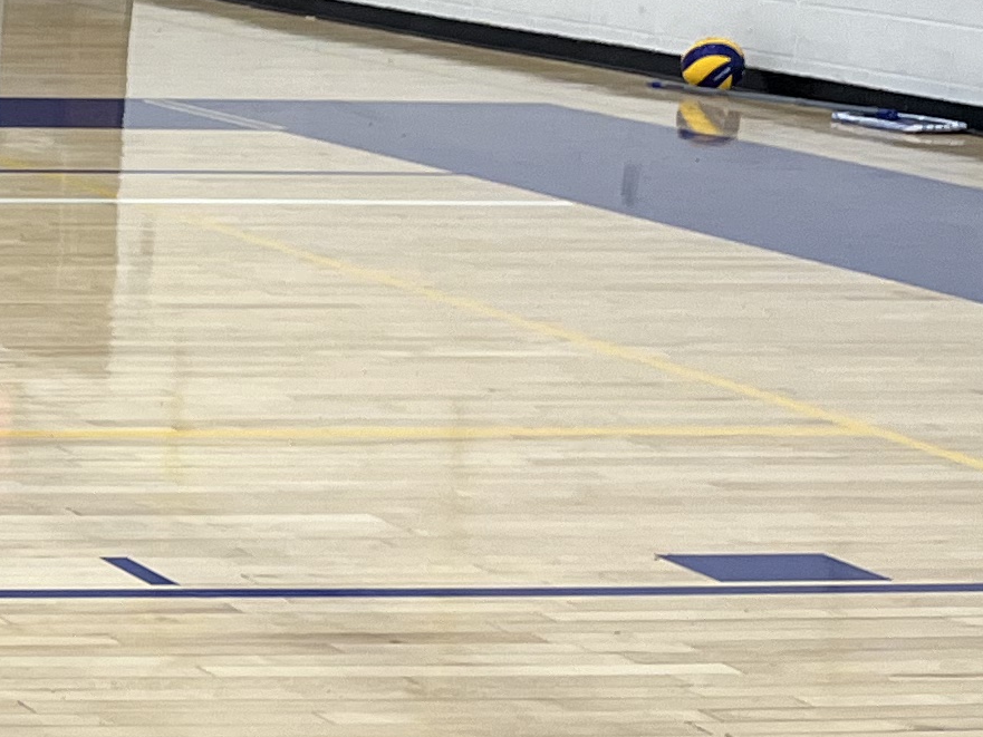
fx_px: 3380
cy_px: 120
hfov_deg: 13.1
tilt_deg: -7.2
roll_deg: -0.5
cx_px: -1257
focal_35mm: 119
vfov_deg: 12.4
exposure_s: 1/120
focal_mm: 5.1
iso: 125
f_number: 1.6
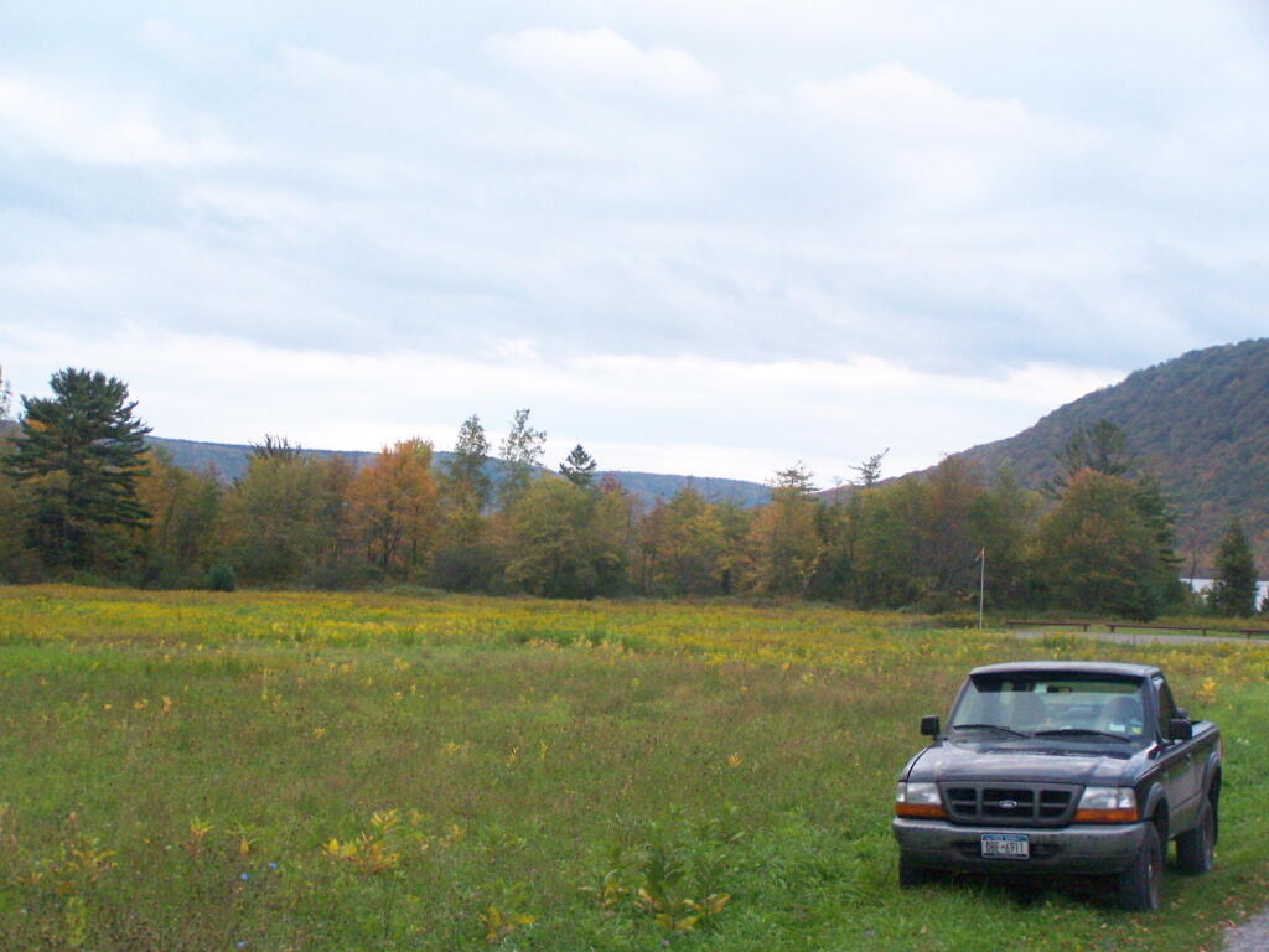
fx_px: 2529
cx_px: 634
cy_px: 476
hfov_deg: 28.2
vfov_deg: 21.3
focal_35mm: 69
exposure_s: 1/250
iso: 400
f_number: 3.2
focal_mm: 11.5
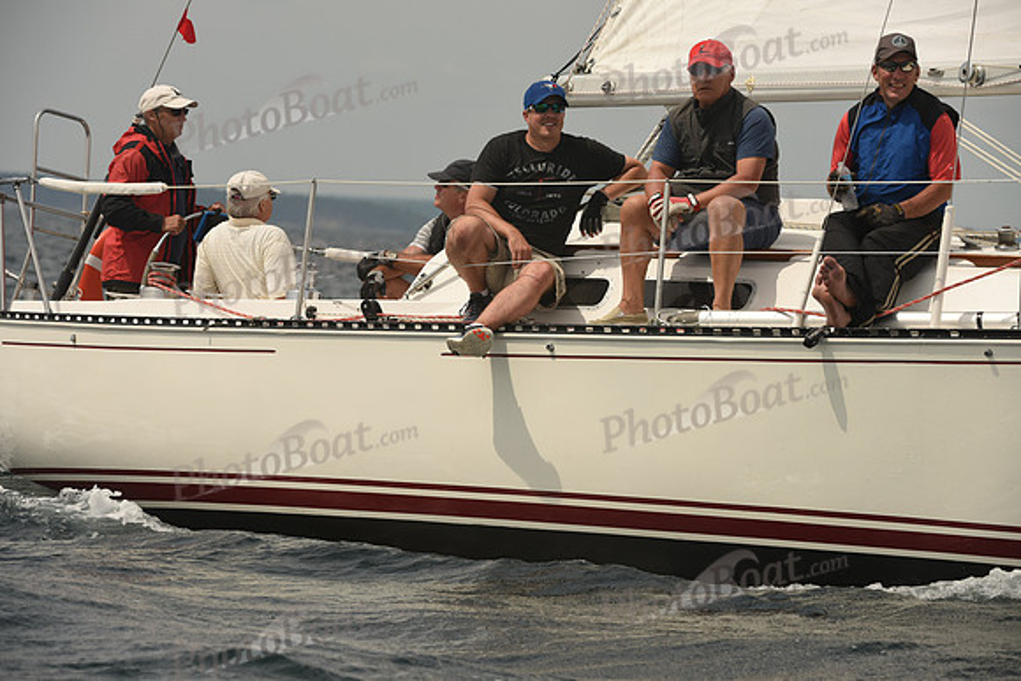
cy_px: 340
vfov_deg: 5.7
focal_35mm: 240
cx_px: 510
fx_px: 6808
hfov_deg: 8.6
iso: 250
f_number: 8
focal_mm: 240
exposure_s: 1/1000
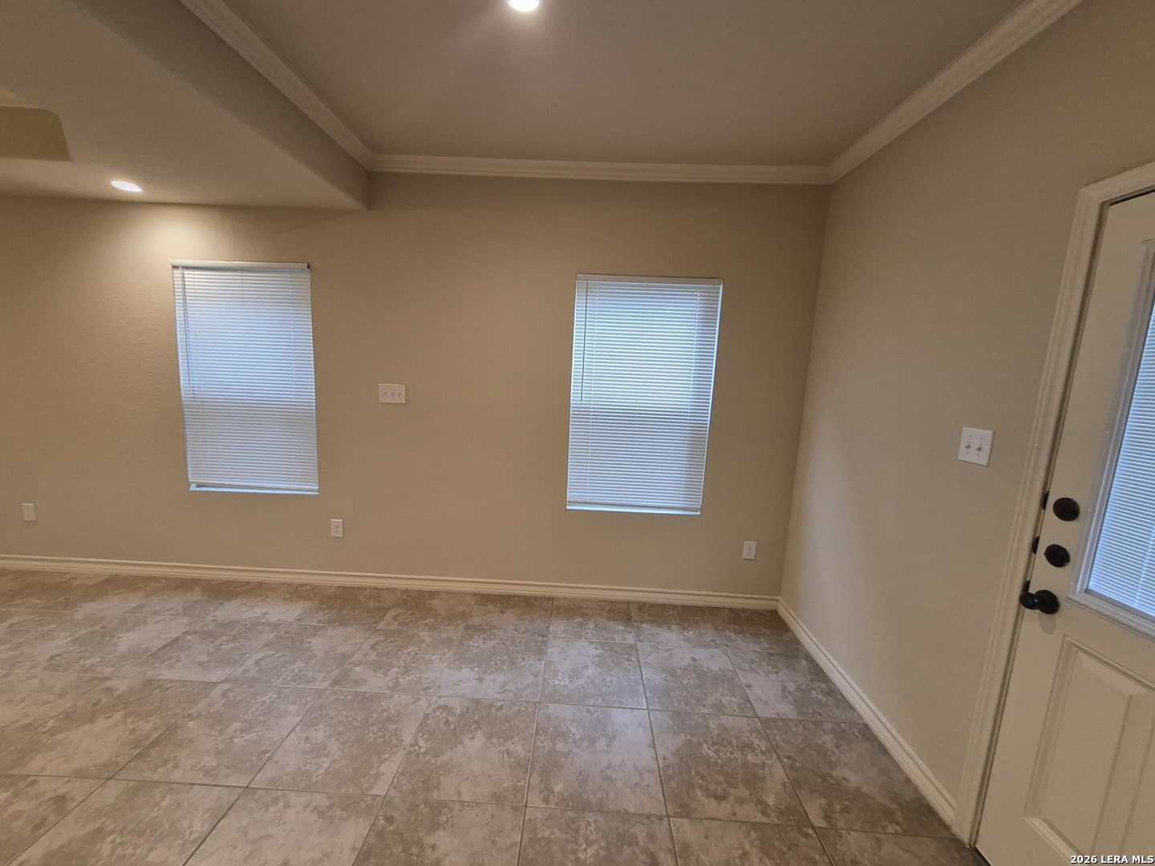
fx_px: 434
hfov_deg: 106.2
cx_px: 578
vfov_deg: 89.9
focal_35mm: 13
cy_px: 433
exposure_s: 1/60
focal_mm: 1.74
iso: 200
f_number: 2.2
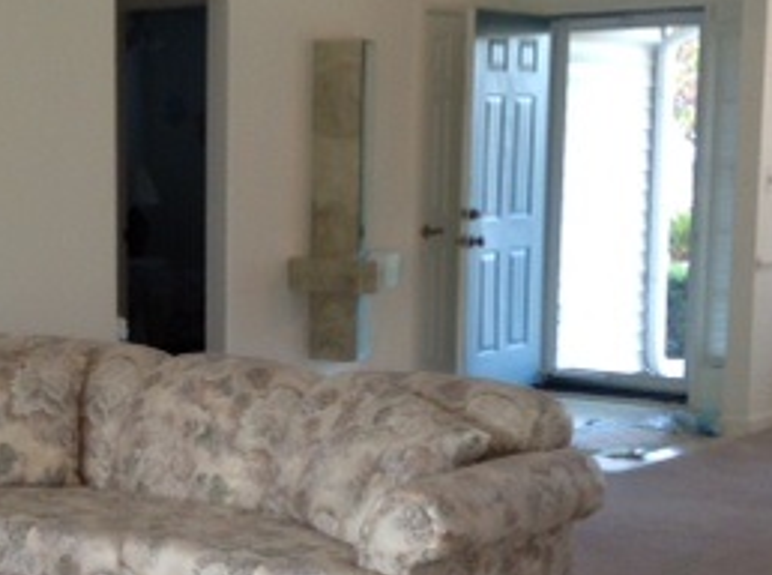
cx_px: 135
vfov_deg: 17.9
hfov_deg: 23.5
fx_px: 1824
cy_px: 365
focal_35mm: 82
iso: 50
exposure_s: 1/25
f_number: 2.4
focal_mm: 3.3
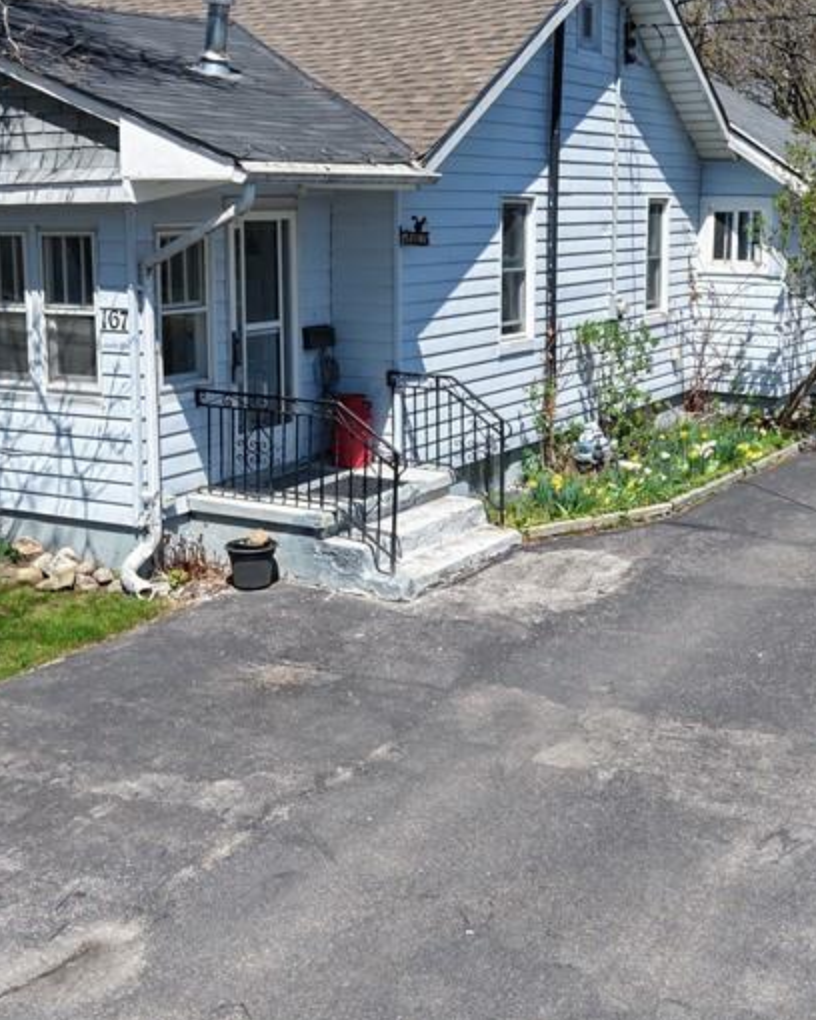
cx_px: 394
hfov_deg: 32.1
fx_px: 1419
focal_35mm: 47
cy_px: 408
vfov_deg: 39.4
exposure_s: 1/3200
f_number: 1.8
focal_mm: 8.67
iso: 150
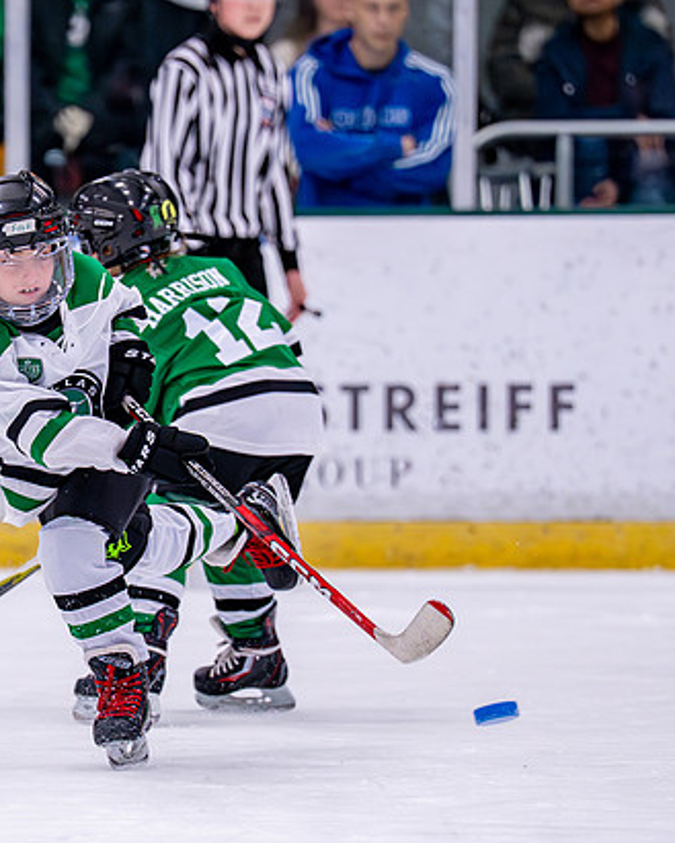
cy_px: 445
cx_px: 19
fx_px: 9436
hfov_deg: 4.1
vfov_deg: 5.1
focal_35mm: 378
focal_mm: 175
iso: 2500
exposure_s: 1/1250
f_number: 2.8
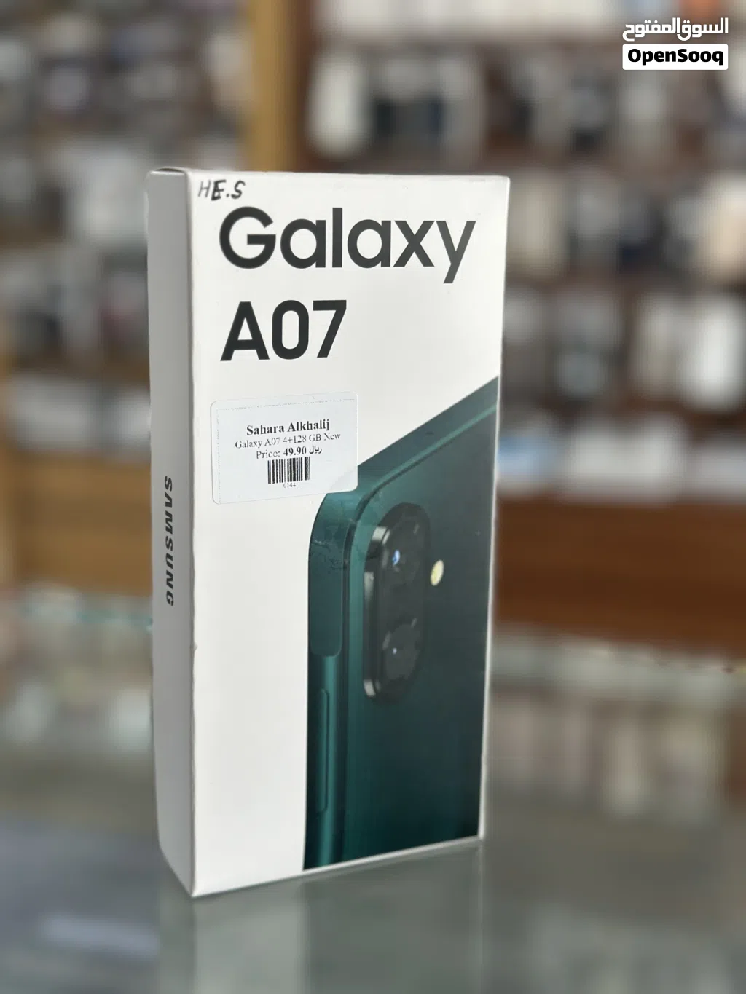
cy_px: 497
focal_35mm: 48
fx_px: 1379
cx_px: 373
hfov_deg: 30.3
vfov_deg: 39.7
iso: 64
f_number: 1.78
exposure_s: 1/132
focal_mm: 6.86
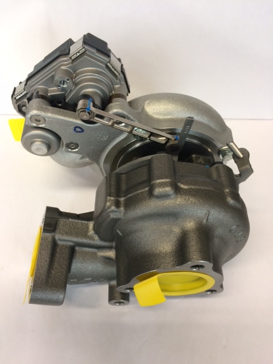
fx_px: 305
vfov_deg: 61.7
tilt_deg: -56.6
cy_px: 182
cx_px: 136
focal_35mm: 29
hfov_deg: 48.2
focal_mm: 4.15
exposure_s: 1/33
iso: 80
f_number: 2.2
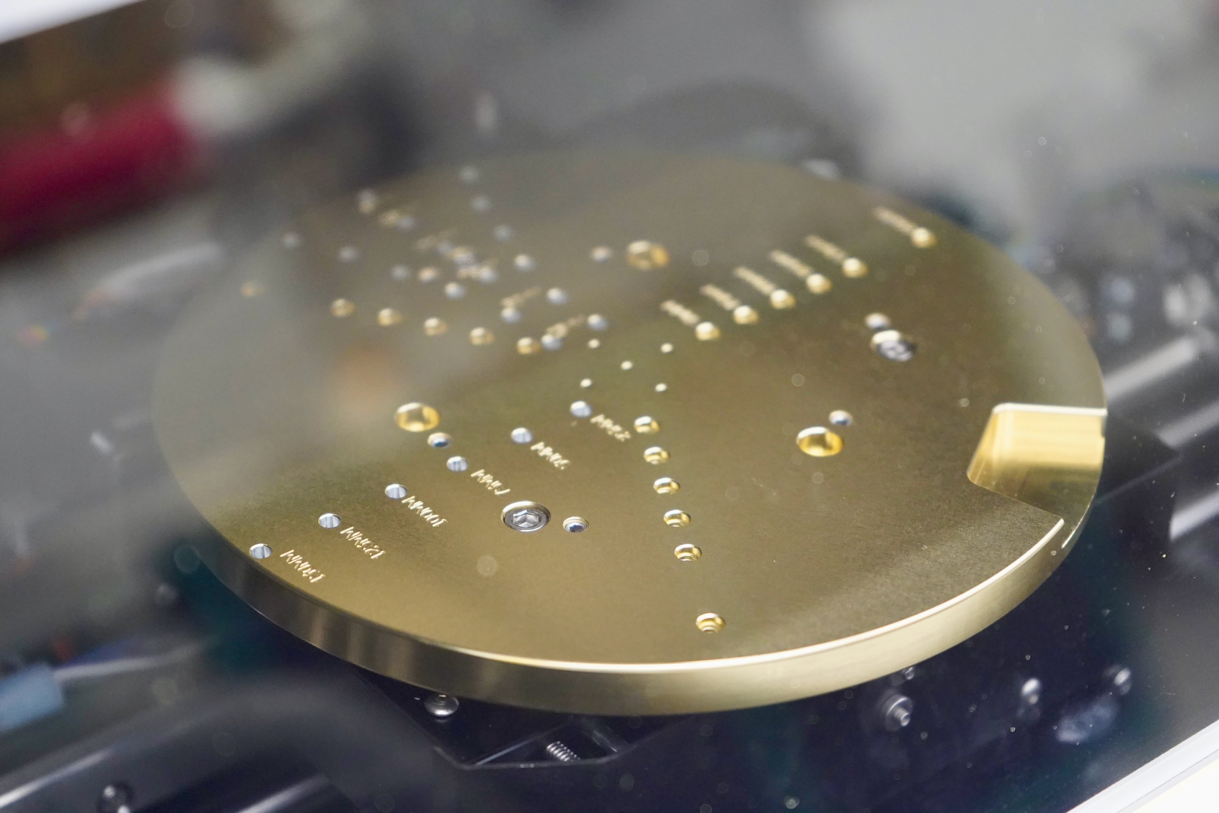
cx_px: 610
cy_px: 406
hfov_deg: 28.8
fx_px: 2370
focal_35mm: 70
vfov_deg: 19.5
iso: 6400
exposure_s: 1/160
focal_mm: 70
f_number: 5.6
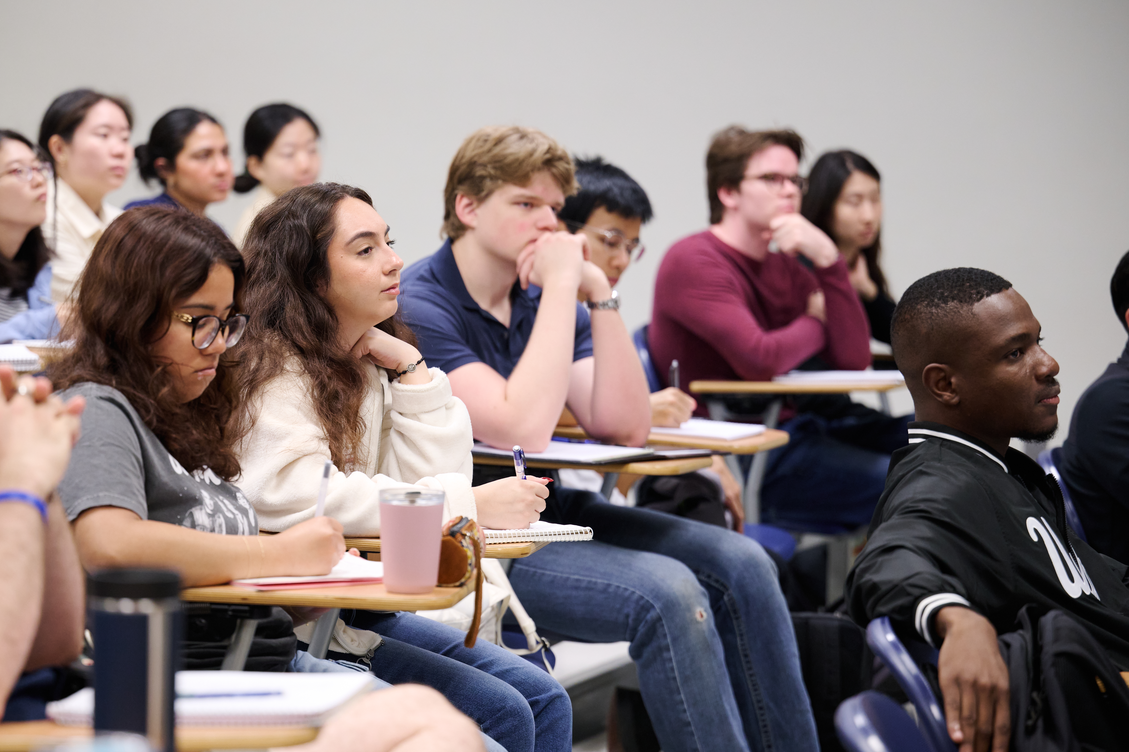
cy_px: 385
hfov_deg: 17.2
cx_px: 482
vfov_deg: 11.5
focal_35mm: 119
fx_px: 3732
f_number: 2.8
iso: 1600
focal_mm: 101
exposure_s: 1/160
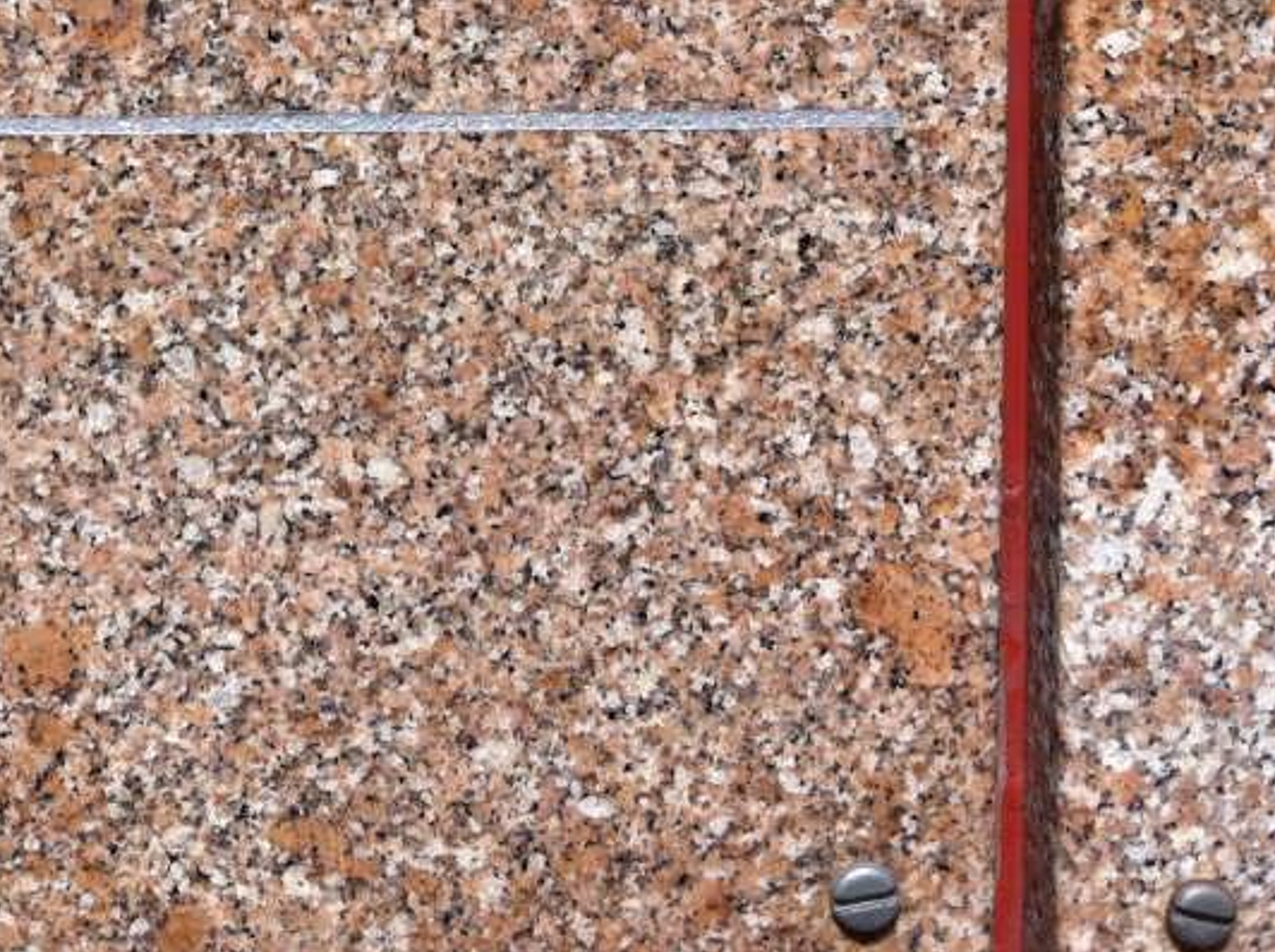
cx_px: 165
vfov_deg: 18.0
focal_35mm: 79
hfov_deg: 24.2
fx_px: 2905
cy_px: -79
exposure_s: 1/2320
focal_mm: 3.85
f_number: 2.8
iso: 80
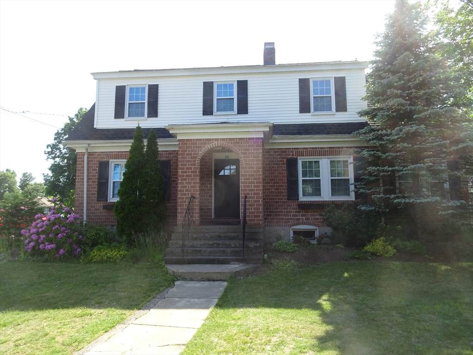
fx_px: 328
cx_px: 236
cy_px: 178
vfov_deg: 56.8
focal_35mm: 24
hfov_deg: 71.6
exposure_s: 1/250
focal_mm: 4.1
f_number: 3.5
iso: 80
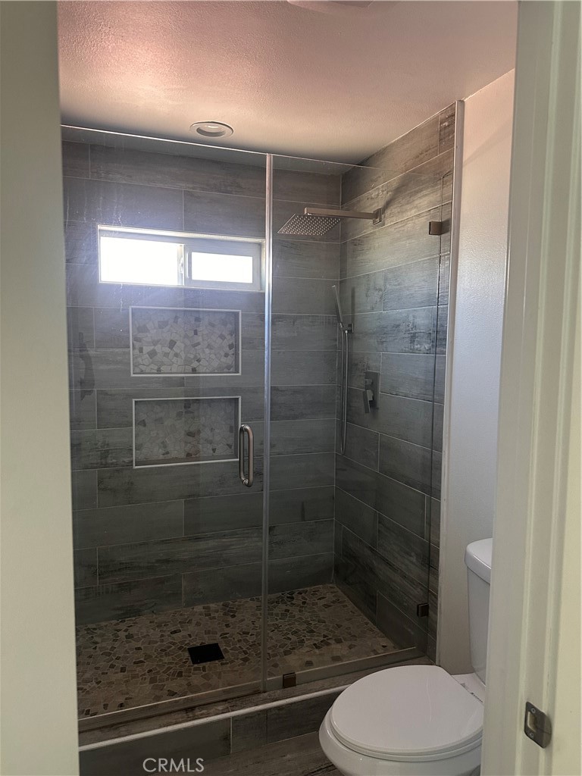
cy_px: 388
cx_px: 291
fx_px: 538
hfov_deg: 56.8
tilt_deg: -4.3
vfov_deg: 71.6
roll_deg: -0.3
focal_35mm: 24
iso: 250
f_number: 1.78
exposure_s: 1/60
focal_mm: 6.86
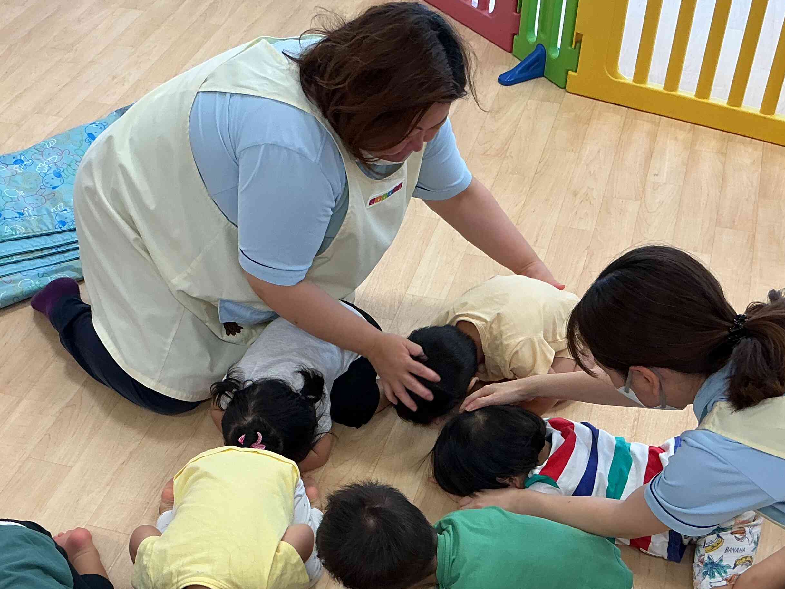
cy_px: 459
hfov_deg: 39.6
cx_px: 371
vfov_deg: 29.7
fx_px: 1089
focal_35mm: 48
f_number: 1.8
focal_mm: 3
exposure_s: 1/120
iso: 50
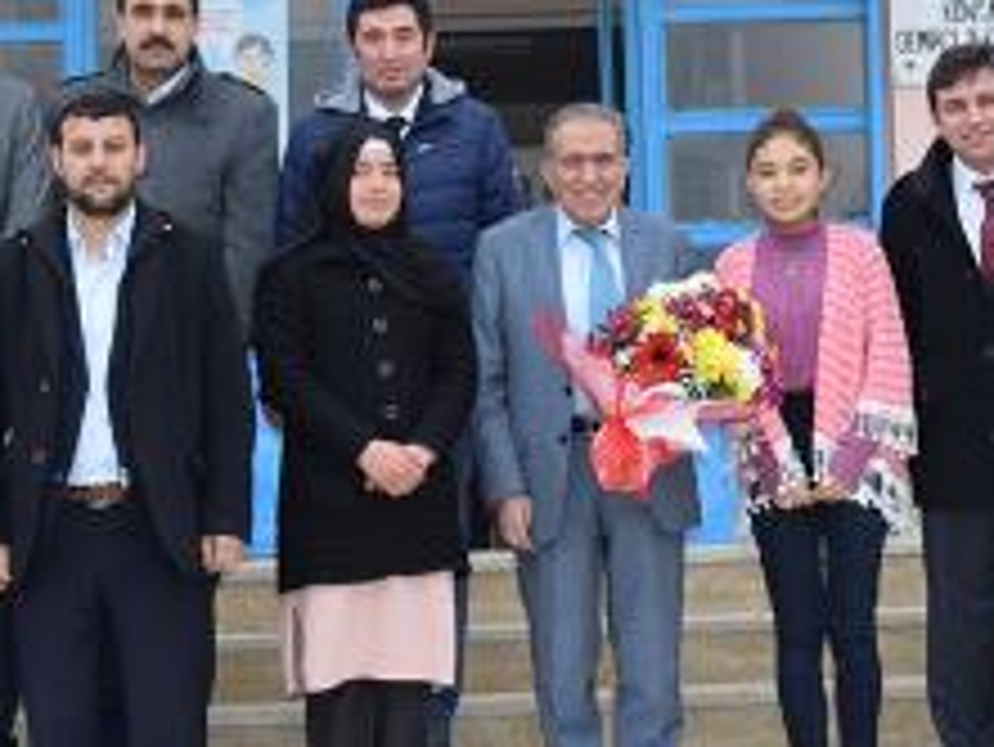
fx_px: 2999
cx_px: 603
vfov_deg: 14.2
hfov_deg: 18.8
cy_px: 380
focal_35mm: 104
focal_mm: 25
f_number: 5.6
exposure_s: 1/125
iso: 320
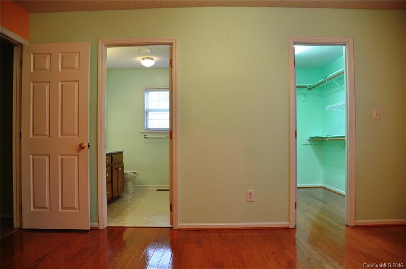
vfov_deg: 43.5
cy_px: 134
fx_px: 338
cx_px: 203
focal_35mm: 30
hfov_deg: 62.0
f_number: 4.5
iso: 400
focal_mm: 20
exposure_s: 1/80
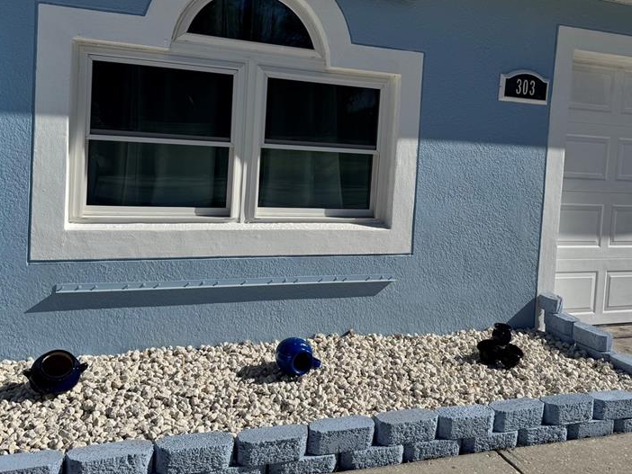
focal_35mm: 35
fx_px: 639
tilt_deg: -3.4
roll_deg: -4.5
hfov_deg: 52.3
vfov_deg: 40.4
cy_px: 174
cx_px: 373
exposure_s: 1/12346
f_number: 1.78
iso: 80
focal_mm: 6.76
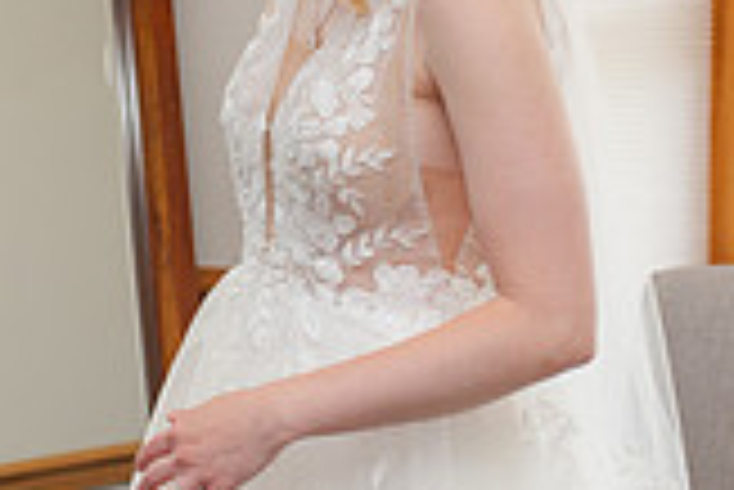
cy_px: 171
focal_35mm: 136
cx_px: 271
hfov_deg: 15.0
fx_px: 2775
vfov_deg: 10.1
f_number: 3.5
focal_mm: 35
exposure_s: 1/200
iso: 800
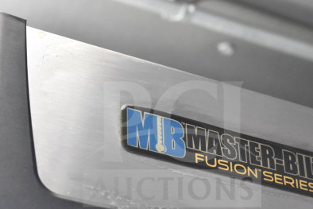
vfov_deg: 10.7
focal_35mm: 128
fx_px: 1111
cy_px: 144
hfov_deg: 16.0
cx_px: 172
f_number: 5.6
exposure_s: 1/100
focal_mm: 55
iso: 5600
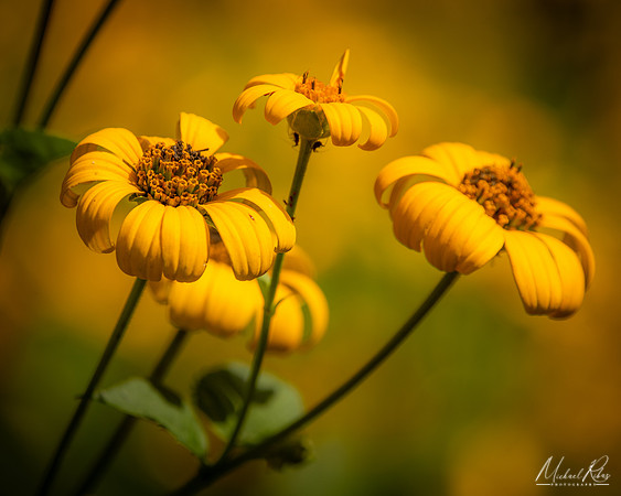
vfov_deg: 3.2
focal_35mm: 485
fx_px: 8907
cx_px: 338
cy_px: 229
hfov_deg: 4.0
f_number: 6.3
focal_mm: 400
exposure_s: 1/500
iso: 100
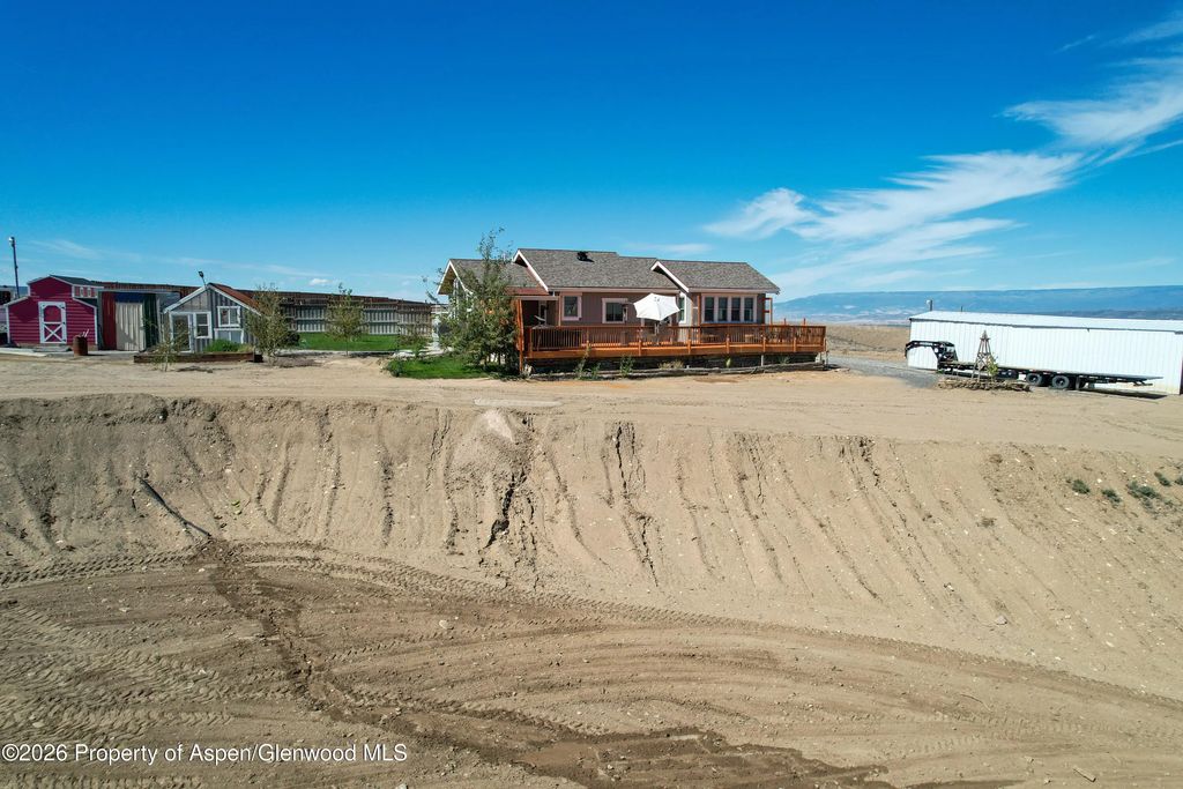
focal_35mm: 22
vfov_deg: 57.2
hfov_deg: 78.6
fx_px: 723
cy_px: 394
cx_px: 592
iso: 100
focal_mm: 8.38
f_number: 2.8
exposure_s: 1/2000
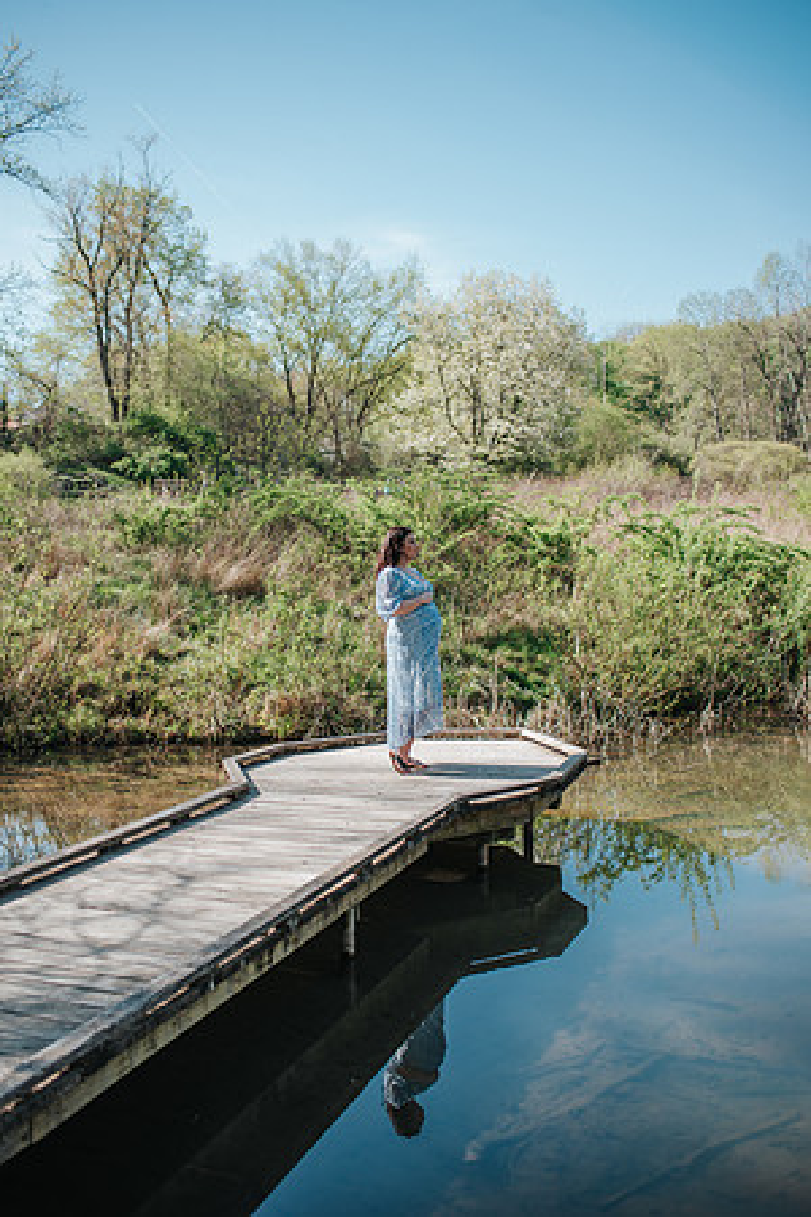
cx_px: 406
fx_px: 1183
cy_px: 608
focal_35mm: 35
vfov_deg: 54.4
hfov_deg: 37.9
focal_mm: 35
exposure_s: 1/1000
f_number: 2.5
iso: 100
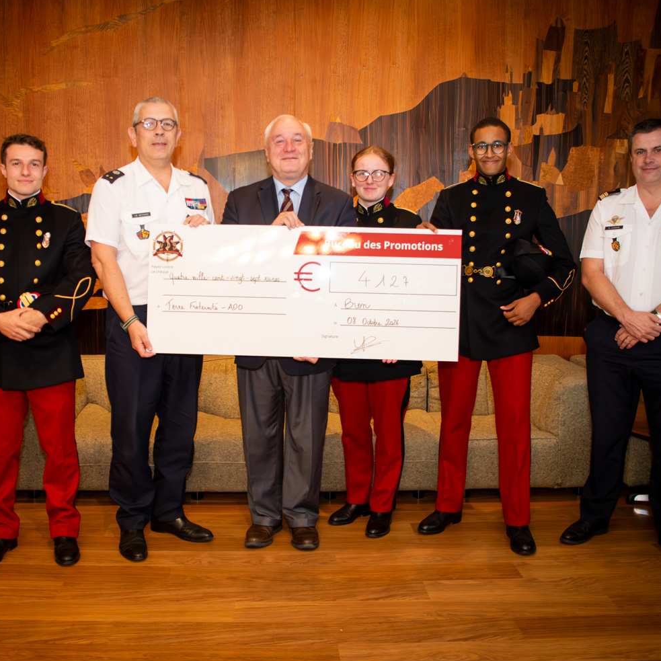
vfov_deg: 47.2
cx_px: 270
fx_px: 756
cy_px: 329
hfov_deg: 47.0
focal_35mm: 35
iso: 2500
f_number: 3.5
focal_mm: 18
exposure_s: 1/160
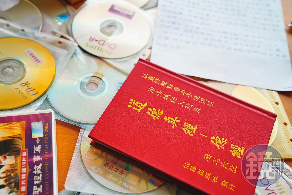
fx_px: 341
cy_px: 98
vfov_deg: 31.9
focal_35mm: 42
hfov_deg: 46.4
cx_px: 146
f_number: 4
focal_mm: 42
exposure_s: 1/320
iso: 1000
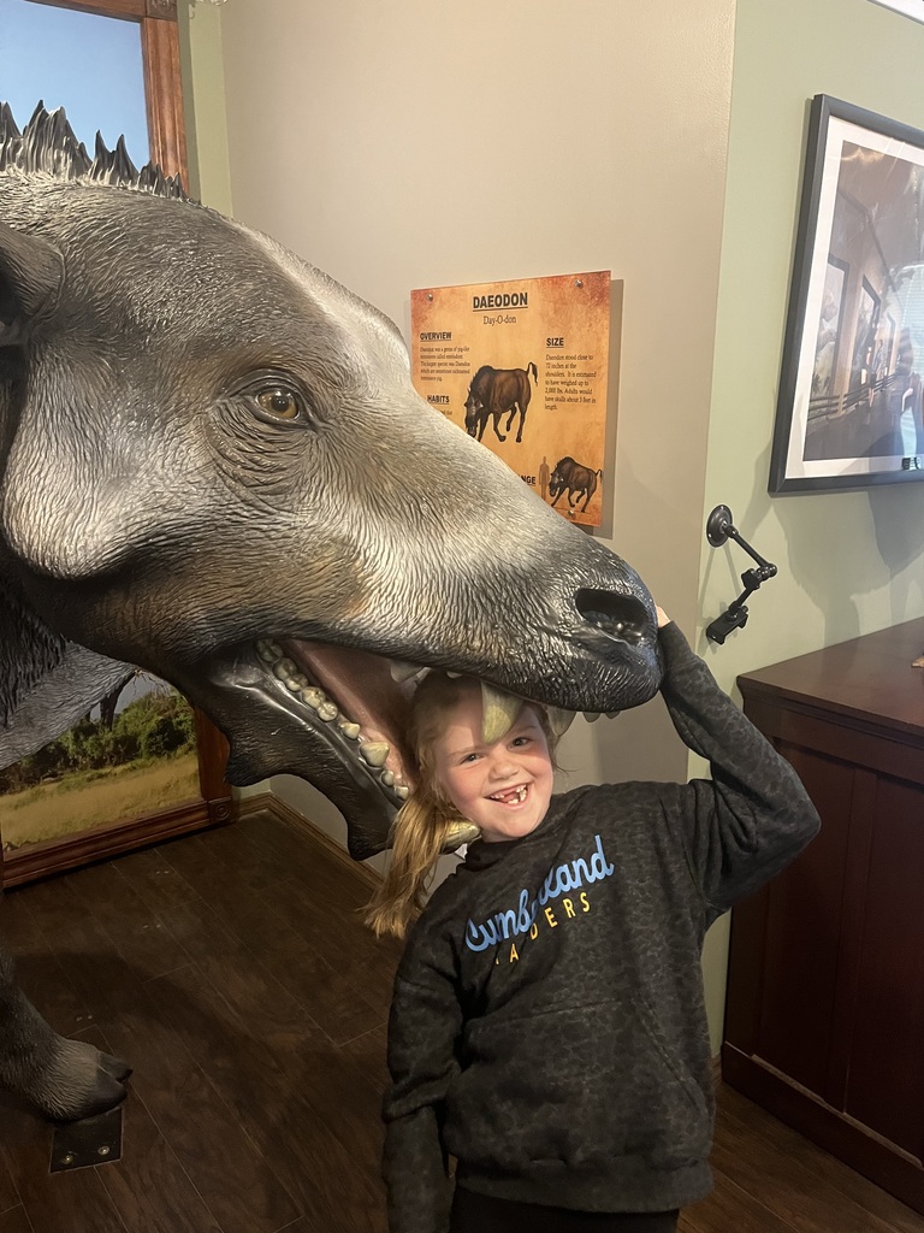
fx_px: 925
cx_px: 462
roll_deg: +0.5
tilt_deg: -16.3
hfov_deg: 53.1
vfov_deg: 67.3
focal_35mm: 26
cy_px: 616
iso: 640
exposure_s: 1/40
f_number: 1.6
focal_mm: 5.1
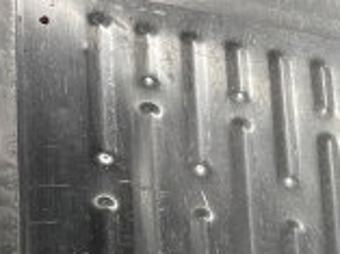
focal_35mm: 135
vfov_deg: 9.7
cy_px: 602
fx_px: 1323
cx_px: 526
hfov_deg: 13.7
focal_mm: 4.2
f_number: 1.6
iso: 64
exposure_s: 1/121
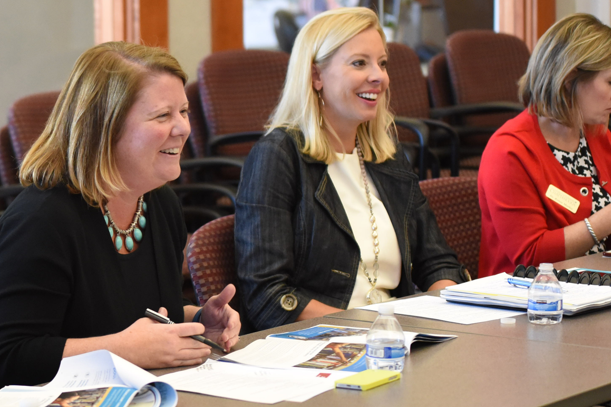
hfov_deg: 14.0
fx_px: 2461
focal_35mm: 145
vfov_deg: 9.5
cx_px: 57
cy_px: 293
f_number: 3.2
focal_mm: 70
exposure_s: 1/250
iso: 3200
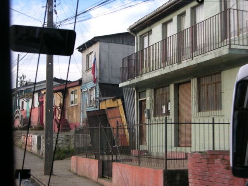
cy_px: 93
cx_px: 124
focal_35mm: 66
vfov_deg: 22.3
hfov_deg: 29.4
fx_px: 473
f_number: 3.6
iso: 50
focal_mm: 16.8
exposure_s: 1/106
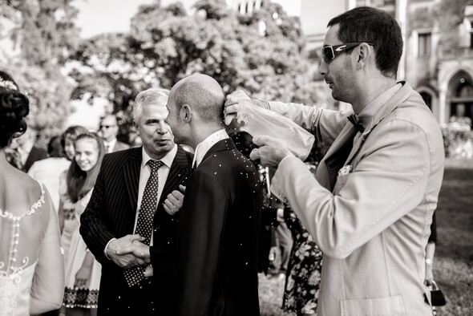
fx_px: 460
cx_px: 236
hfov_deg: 54.4
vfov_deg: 37.9
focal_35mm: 35
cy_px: 158
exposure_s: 1/3200
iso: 200
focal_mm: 35
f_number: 2.5
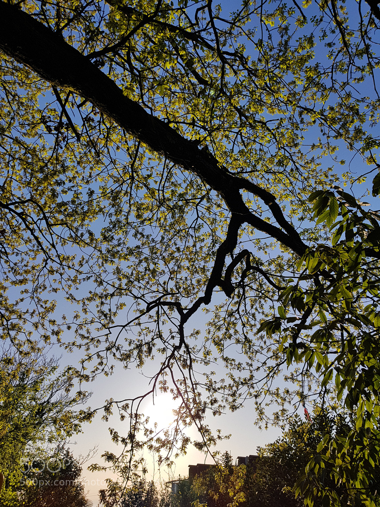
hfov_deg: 53.1
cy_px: 254
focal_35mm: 26
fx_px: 381
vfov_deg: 67.3
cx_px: 190
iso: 40
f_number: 1.7
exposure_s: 1/5296
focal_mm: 4.2
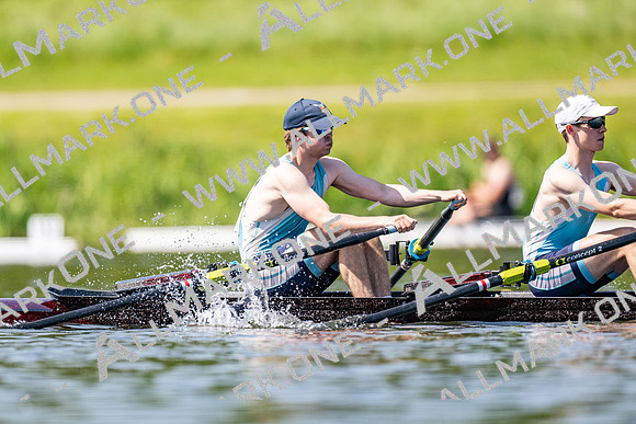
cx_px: 318
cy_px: 212
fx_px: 15911
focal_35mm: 900
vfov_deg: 1.5
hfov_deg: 2.3
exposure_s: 1/2500
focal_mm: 600
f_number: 4
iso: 360
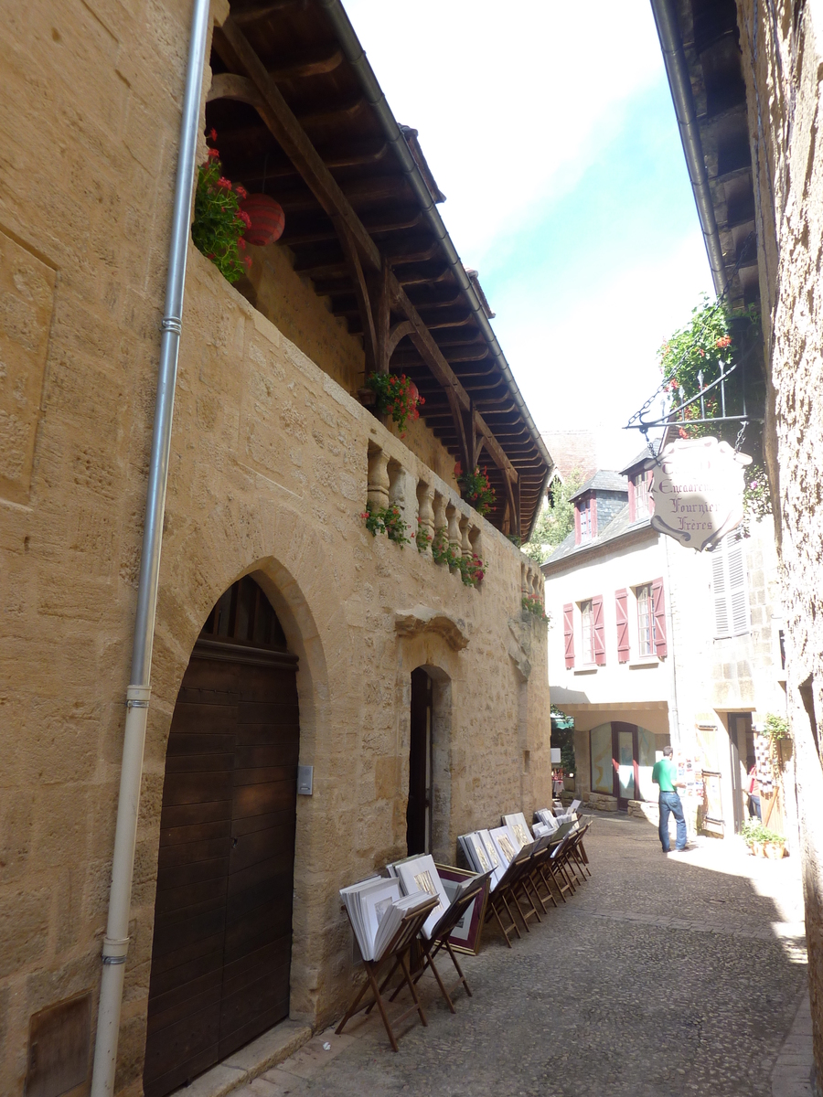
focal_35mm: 25
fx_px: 793
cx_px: 412
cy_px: 548
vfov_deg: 69.4
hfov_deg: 54.9
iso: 80
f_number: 4
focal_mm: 4.1
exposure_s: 1/125
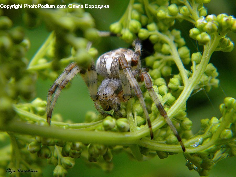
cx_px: 118
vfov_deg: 17.8
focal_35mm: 83
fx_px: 566
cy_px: 88
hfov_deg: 23.6
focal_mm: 15.1
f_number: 4.5
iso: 185
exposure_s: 1/500
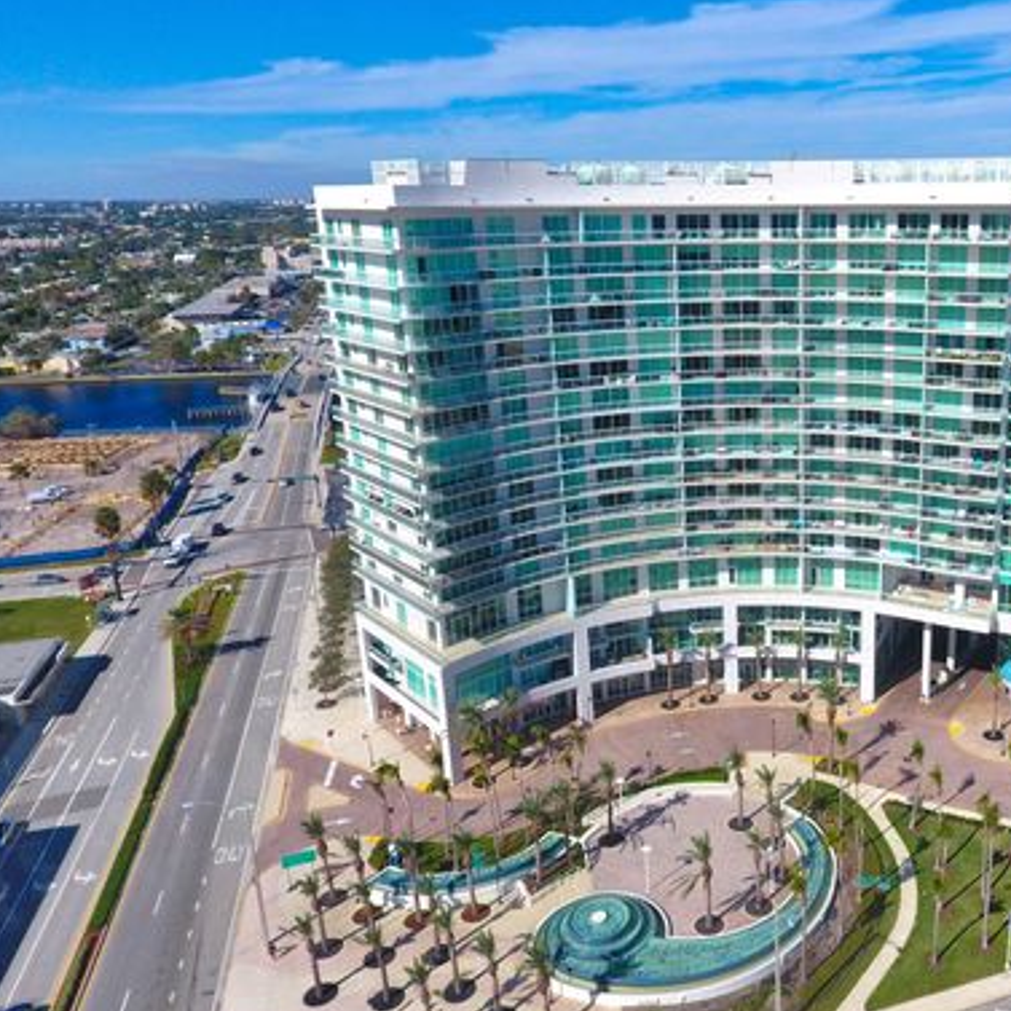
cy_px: 483
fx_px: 991
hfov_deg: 51.0
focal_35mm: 30
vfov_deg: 54.0
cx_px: 794
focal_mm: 3.61
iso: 100
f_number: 2.8
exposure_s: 1/1300
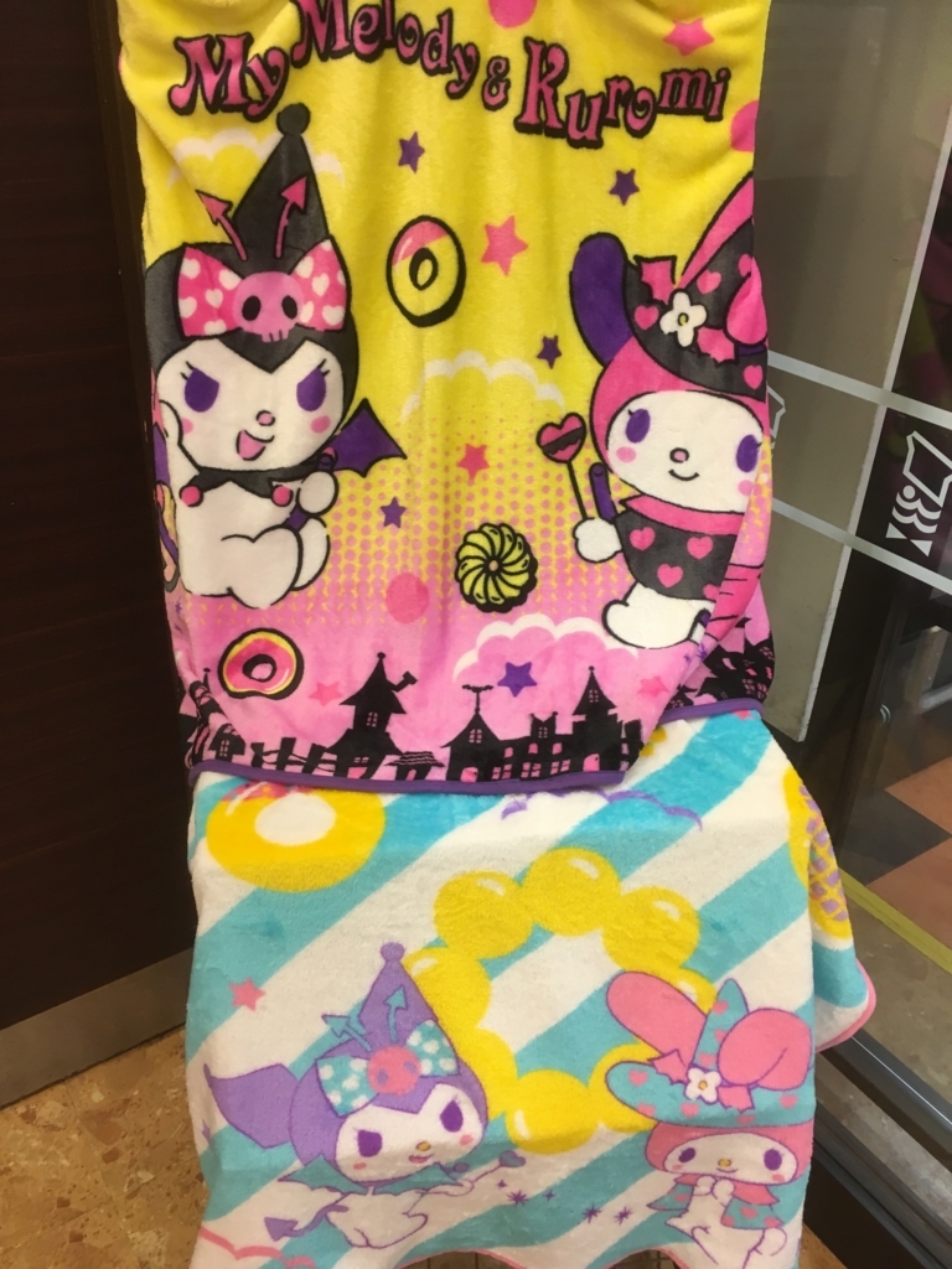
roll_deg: -2.7
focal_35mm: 29
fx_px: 1063
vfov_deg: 61.7
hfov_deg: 48.2
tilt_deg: -30.4
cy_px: 634
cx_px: 476
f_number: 2.2
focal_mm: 4.15
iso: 80
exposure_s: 1/30
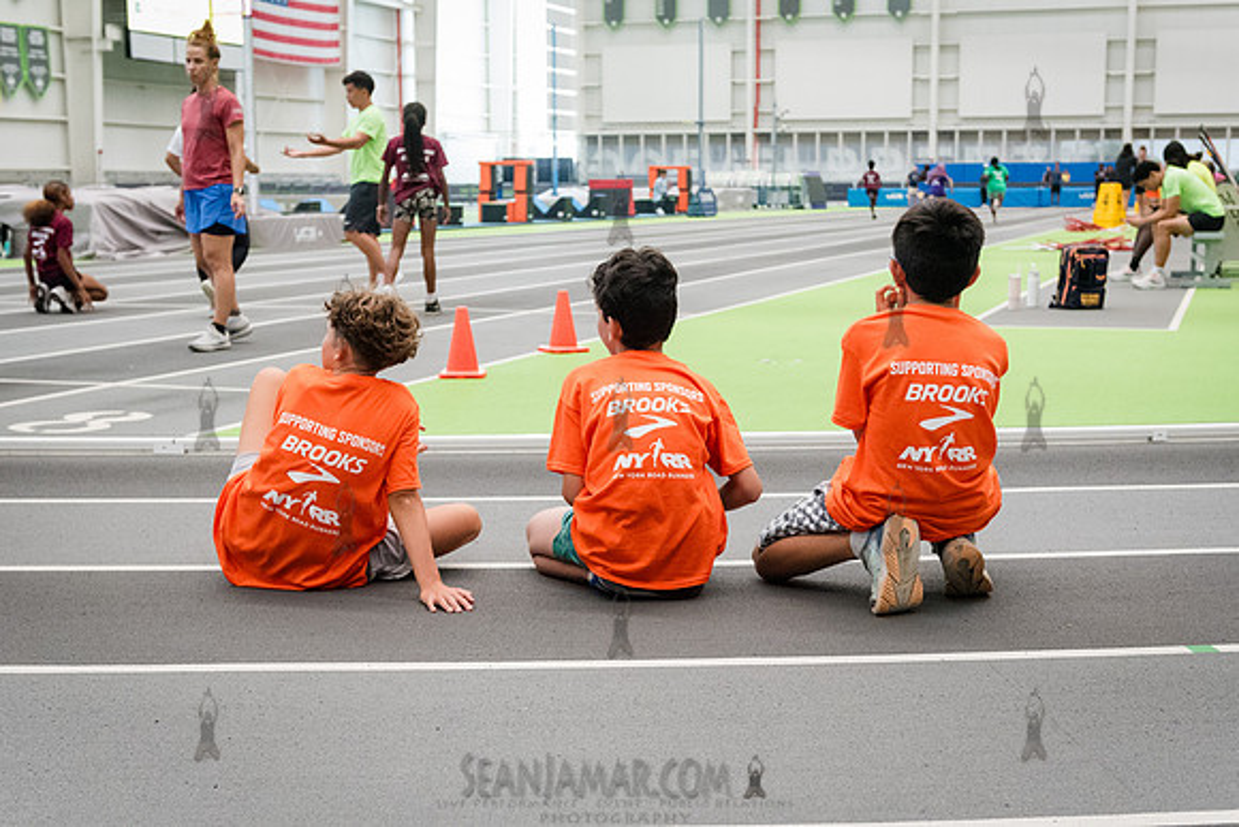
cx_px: 635
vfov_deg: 25.8
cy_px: 509
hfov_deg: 37.9
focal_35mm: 52
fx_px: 1802
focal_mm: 38
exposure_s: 1/1000
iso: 6400
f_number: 3.5
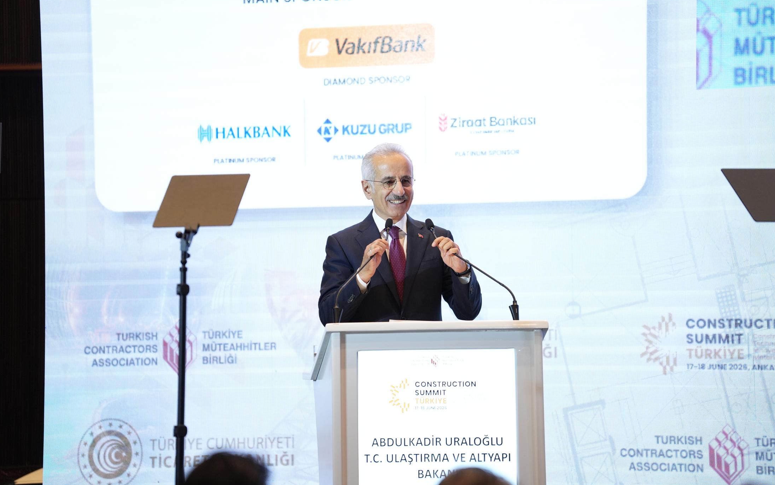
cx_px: 387
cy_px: 227
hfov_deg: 12.7
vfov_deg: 7.9
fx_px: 3487
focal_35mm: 165
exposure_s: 1/160
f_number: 2.8
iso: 2000
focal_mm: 161.1
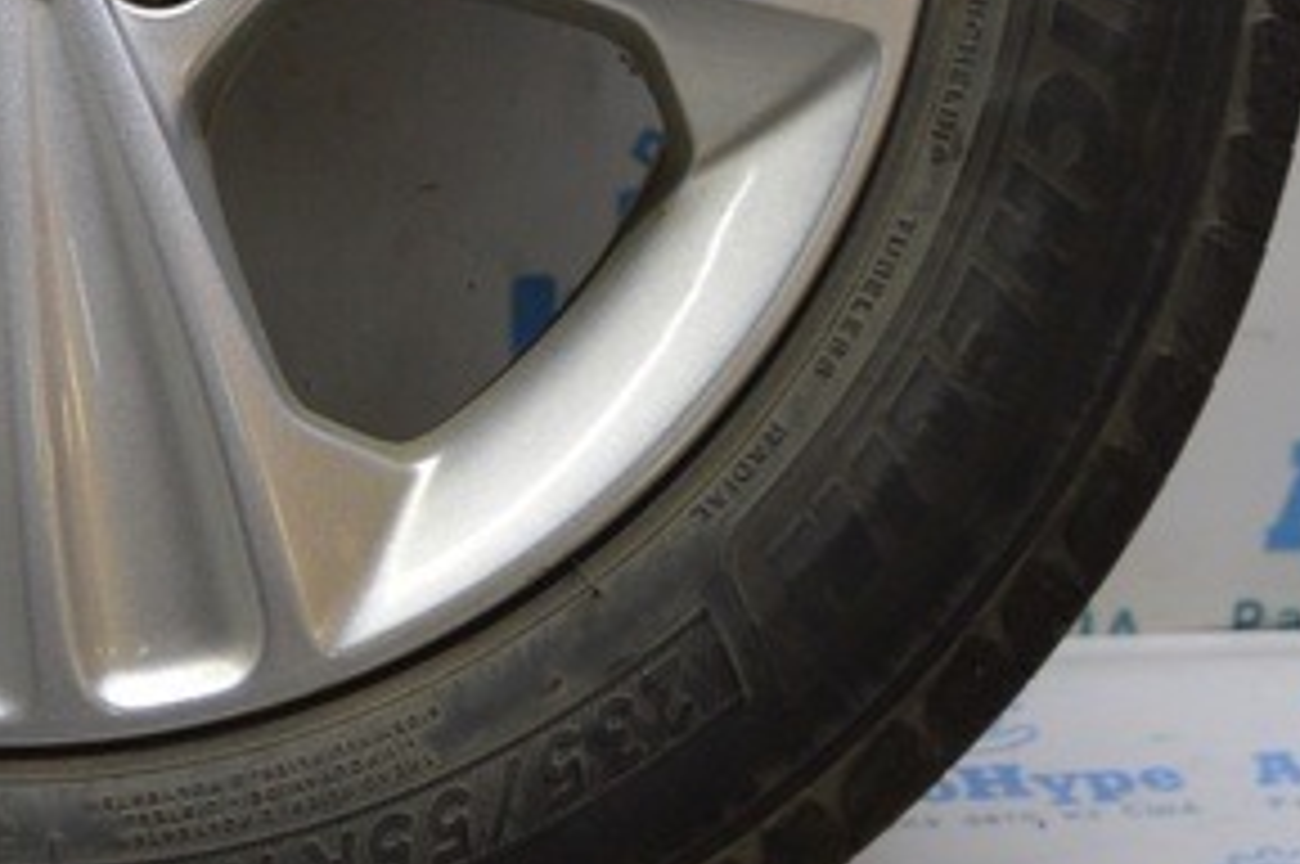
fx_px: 4220
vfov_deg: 11.4
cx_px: -81
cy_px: -196
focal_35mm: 117
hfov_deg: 17.0
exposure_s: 1/60
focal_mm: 22
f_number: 4
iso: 400
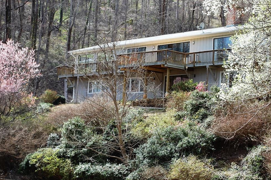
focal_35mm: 75
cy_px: 92
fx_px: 564
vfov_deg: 18.1
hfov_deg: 27.0
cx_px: 133
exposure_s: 1/200
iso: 200
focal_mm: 48
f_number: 7.1
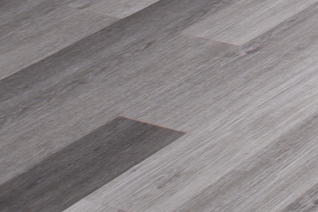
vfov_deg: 8.7
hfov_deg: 10.7
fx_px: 1047
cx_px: 989
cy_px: -504
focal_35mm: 119
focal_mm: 11
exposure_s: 1
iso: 100
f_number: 8
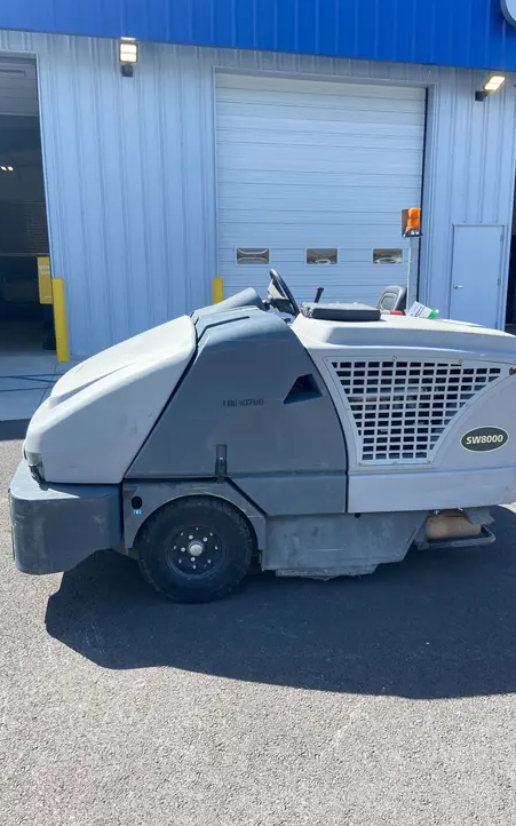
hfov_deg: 44.5
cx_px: 256
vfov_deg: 66.5
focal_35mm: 28
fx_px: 630
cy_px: 409
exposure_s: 1/1114
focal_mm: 4.25
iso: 32
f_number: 1.8
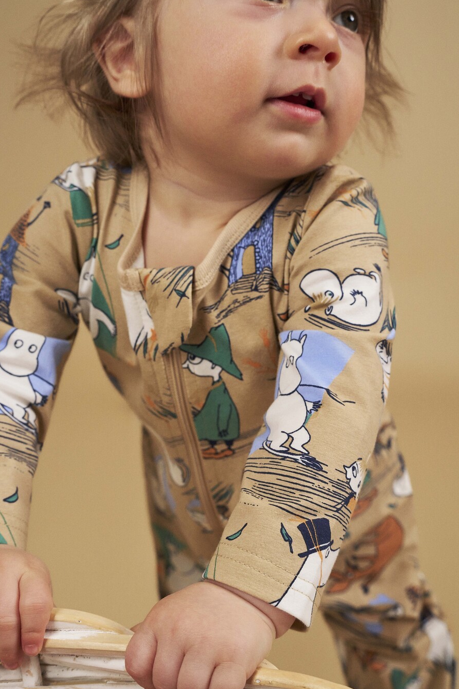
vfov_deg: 46.4
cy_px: 352
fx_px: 803
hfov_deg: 31.9
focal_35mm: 42
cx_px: 200
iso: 1250
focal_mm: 35
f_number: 6.3
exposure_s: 1/400
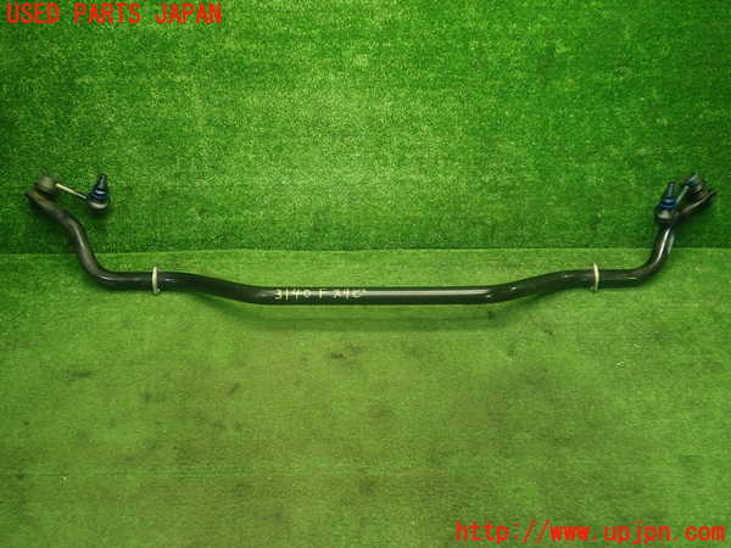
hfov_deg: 60.0
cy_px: 274
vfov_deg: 46.8
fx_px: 634
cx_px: 366
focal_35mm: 30
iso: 200
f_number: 2.3
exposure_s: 1/30
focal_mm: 5.4
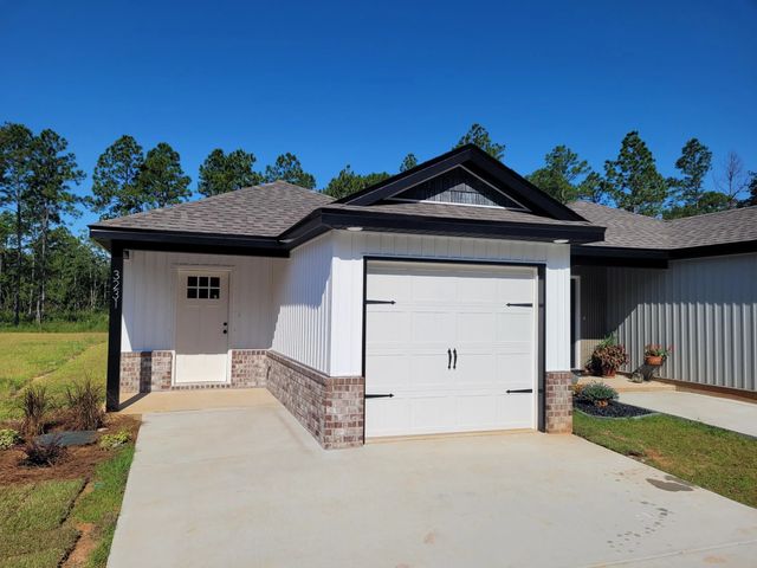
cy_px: 284
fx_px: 569
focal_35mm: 26
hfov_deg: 67.3
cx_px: 378
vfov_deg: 53.1
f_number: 1.8
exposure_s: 1/4939
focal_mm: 5.4
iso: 40
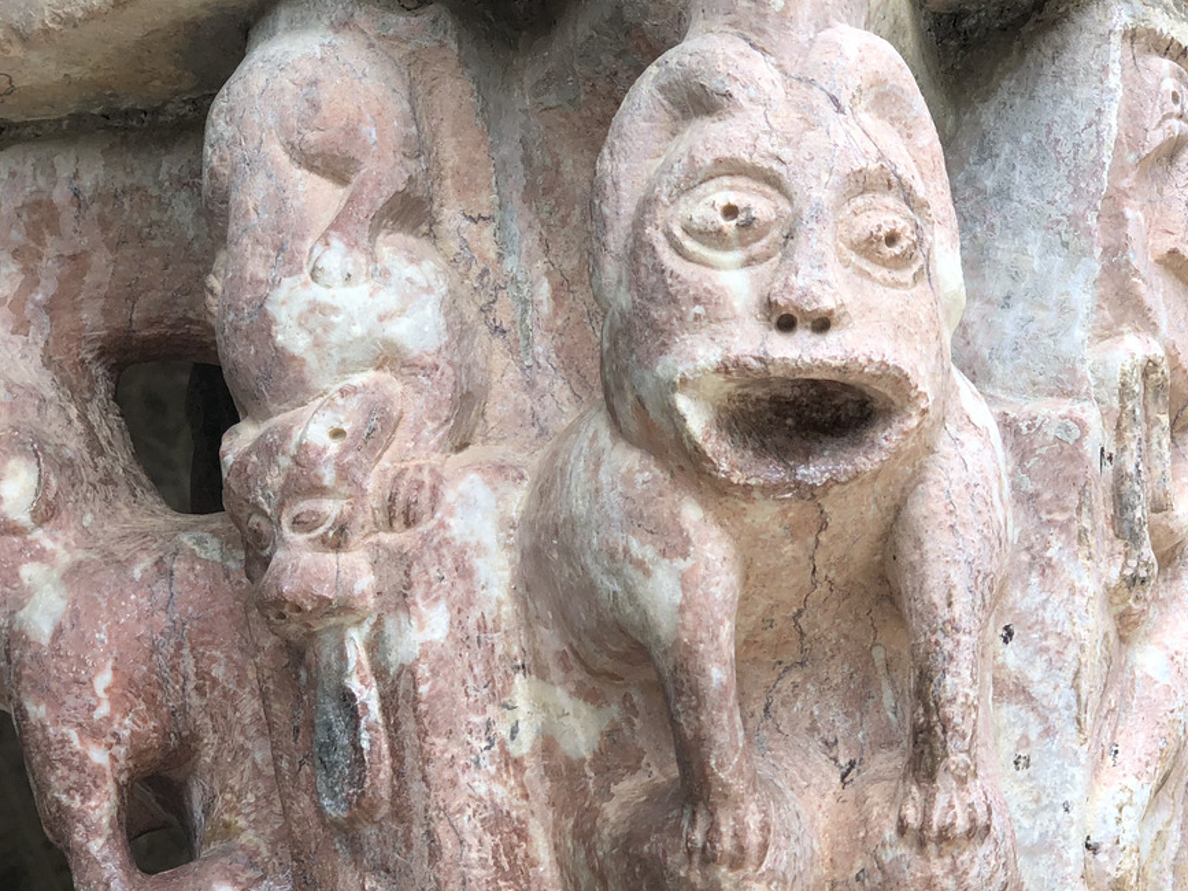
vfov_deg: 15.4
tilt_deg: +18.3
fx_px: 3294
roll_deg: +2.1
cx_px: 708
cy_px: 588
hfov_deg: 20.4
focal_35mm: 96
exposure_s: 1/127
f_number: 2.4
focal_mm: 6
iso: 16
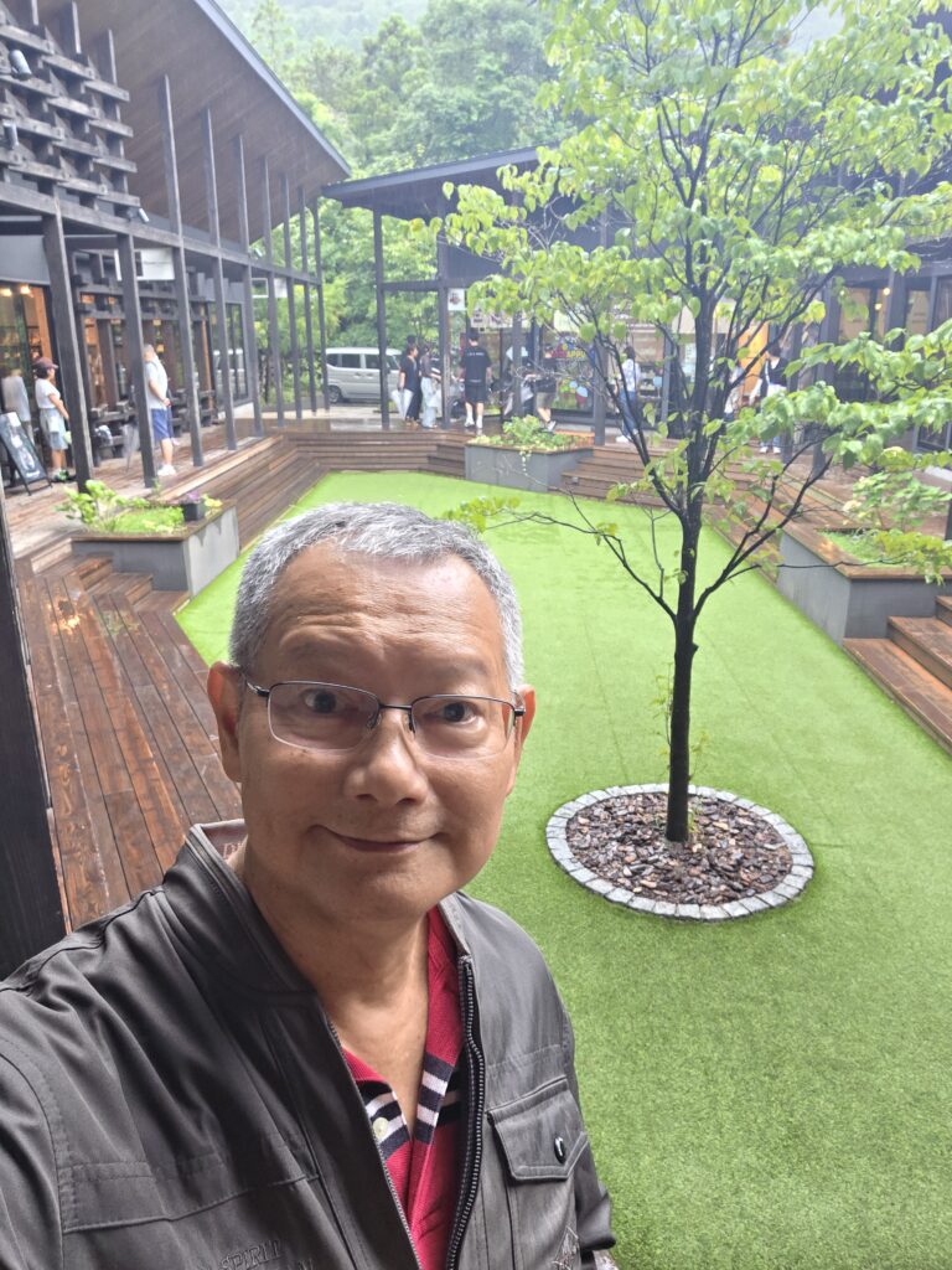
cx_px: 476
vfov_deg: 69.4
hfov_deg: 54.9
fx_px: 917
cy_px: 635
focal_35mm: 25
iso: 200
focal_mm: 3.3
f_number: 2.2
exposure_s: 1/120
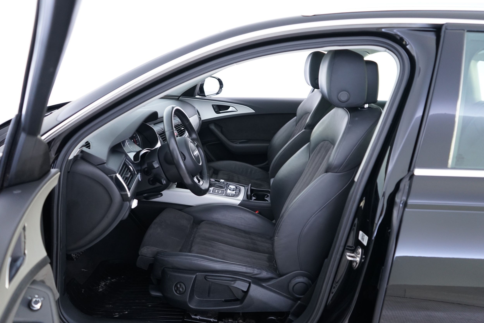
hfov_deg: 65.5
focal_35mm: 28
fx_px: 376
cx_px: 242
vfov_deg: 46.4
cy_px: 162
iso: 1000
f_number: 3.5
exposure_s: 1/13
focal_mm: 28
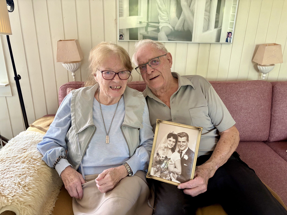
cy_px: 108
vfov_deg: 53.1
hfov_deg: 67.3
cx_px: 144
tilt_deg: -18.6
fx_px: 216
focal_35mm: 26
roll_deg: -0.9
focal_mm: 5.96
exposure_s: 1/60
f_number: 1.6
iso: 400
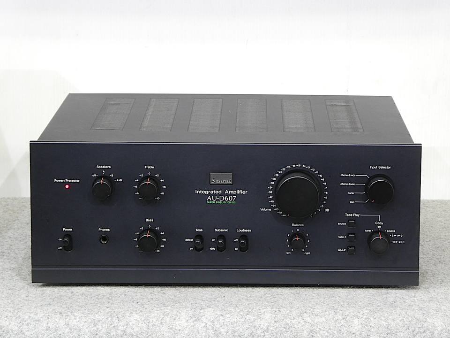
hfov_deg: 15.9
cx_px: 225
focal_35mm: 124
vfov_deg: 12.0
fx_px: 1612
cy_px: 169
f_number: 5.2
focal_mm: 22.3
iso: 200
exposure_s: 1/5
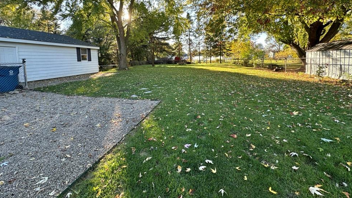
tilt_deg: -4.9
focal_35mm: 16
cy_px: 71
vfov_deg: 65.8
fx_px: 149
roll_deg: +1.1
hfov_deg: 99.4
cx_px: 172
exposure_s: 1/169
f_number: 2.2
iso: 40
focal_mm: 2.22
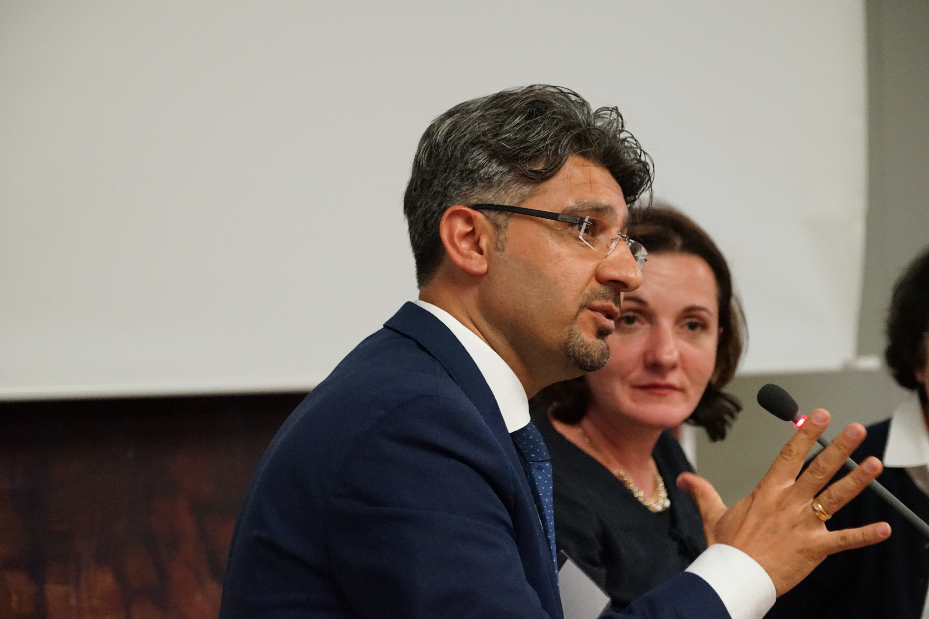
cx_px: 464
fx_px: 3509
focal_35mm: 136
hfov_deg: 15.1
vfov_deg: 10.1
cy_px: 310
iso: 6400
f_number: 6.3
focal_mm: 136
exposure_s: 1/125
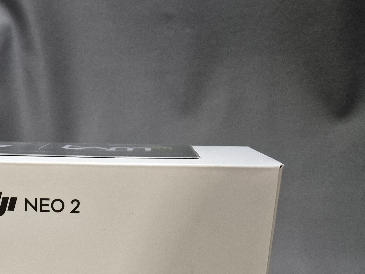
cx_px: 27
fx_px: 569
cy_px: 296
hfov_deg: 33.4
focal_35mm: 54
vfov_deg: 25.2
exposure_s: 1/100
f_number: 1.8
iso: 1250
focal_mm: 5.4
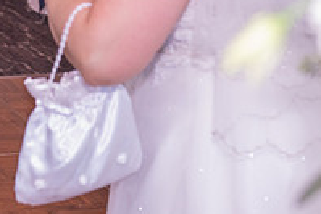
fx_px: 1142
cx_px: -15
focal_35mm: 128
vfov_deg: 10.5
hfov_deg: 15.6
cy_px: -73
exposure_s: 1/125
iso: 1600
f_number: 3.5
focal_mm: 44
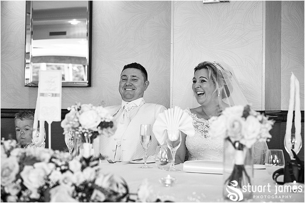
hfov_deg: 27.0
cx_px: 152
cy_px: 102
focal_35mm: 75
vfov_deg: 18.2
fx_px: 636
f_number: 2.8
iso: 3200
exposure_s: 1/640
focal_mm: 50
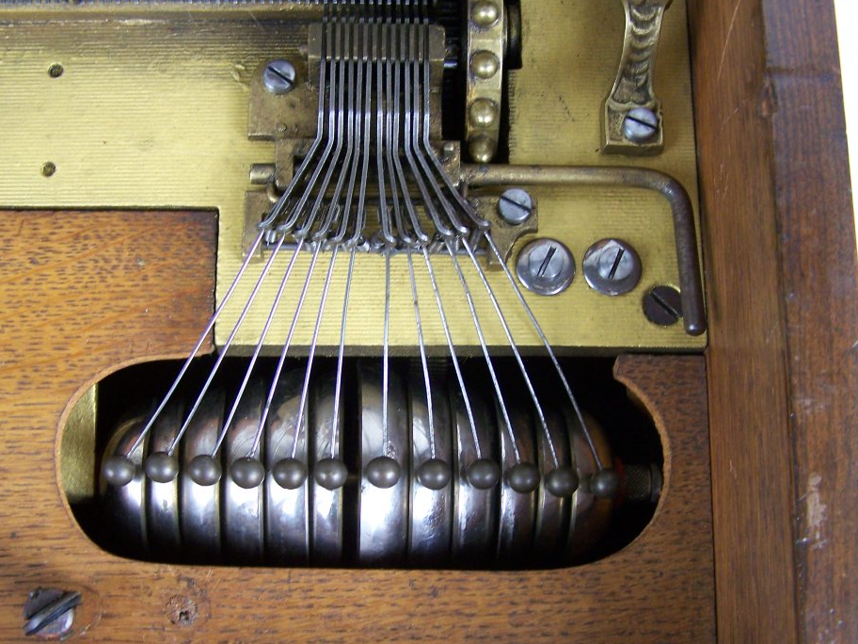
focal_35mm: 50
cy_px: 352
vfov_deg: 29.1
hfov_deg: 38.1
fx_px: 1239
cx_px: 386
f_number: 2.8
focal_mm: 6.3
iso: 125
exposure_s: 1/30
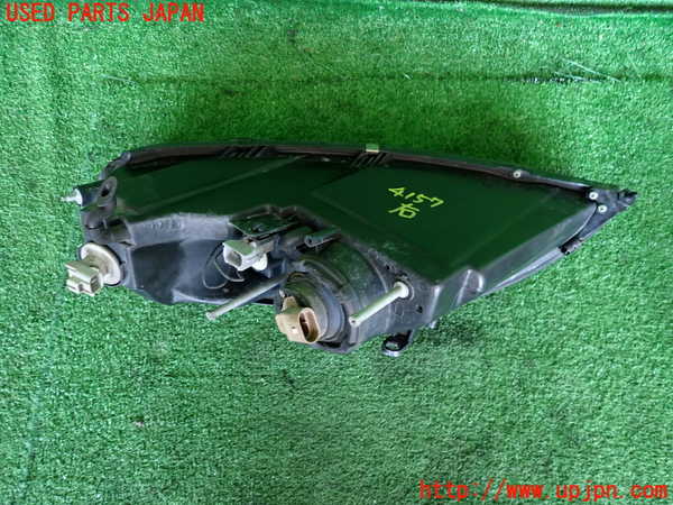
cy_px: 252
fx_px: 486
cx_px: 336
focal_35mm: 25
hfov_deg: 69.4
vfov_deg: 54.9
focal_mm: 4.5
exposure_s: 1/30
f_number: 2
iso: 250
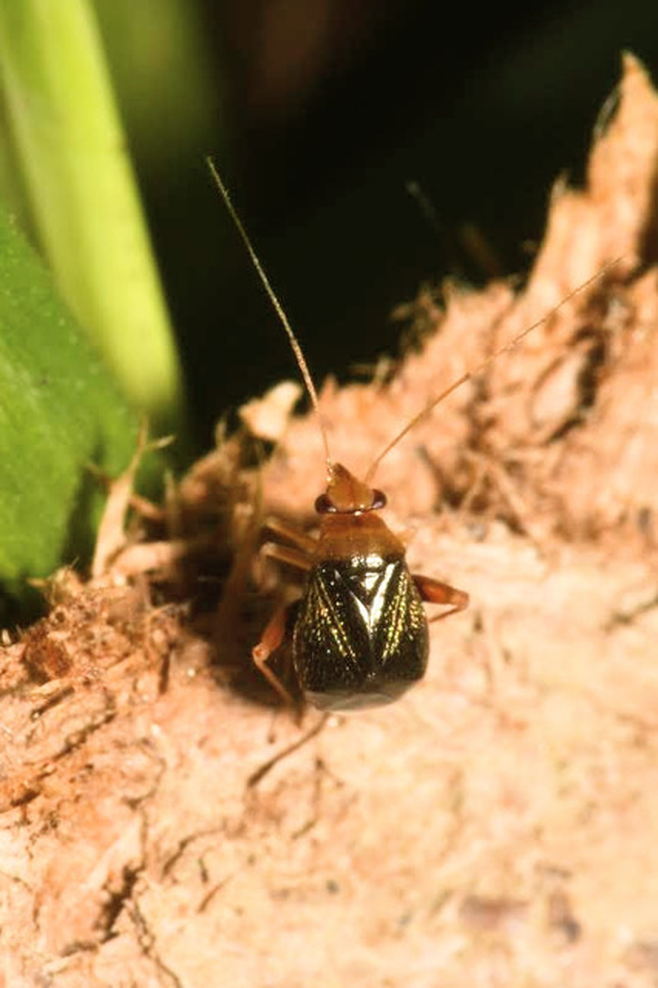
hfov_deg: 8.7
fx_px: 4322
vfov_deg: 13.0
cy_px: 494
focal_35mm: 158
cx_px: 329
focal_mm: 105
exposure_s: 1/60
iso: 100
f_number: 29
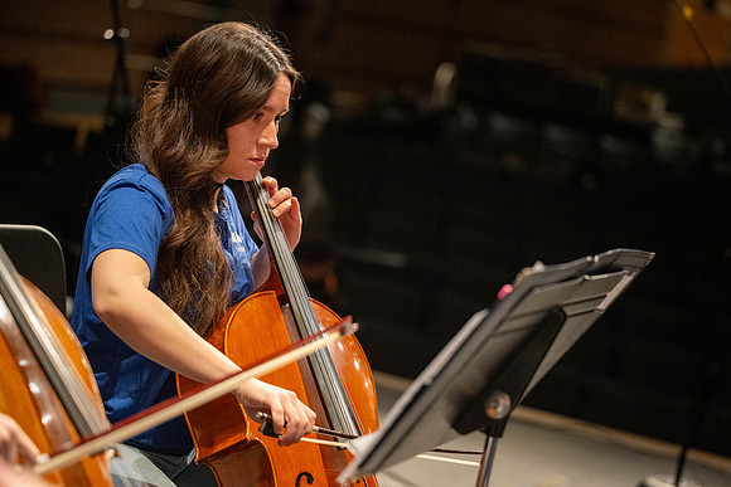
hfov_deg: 20.2
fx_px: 2051
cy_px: 244
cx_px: 366
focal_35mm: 101
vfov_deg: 13.6
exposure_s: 1/320
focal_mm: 101
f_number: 2.8
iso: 3200
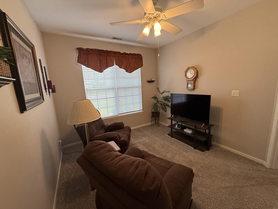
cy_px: 104
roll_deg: +3.1
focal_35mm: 14
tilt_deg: -8.9
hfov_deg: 102.1
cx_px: 139
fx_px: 112
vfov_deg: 85.7
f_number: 2.2
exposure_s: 1/120
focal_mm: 2.22
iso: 125
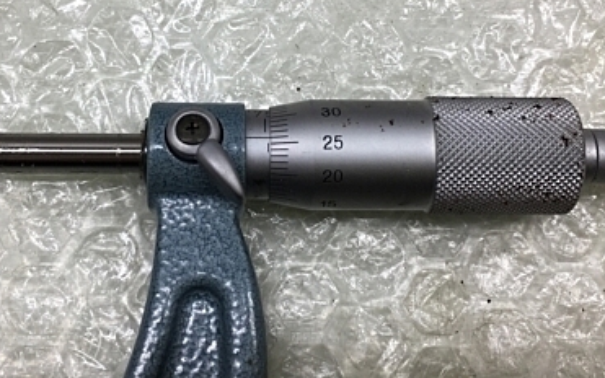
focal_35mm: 53
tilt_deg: -71.9
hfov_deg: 38.1
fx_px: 874
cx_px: 263
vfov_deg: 24.2
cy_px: 111
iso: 25
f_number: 2.2
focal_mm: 4.15
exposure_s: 1/120
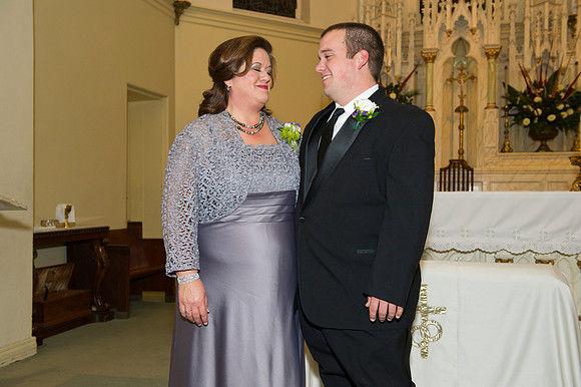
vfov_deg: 35.0
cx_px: 290
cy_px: 194
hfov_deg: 50.7
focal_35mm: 38
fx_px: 613
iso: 800
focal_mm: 38
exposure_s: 1/125
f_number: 5.6
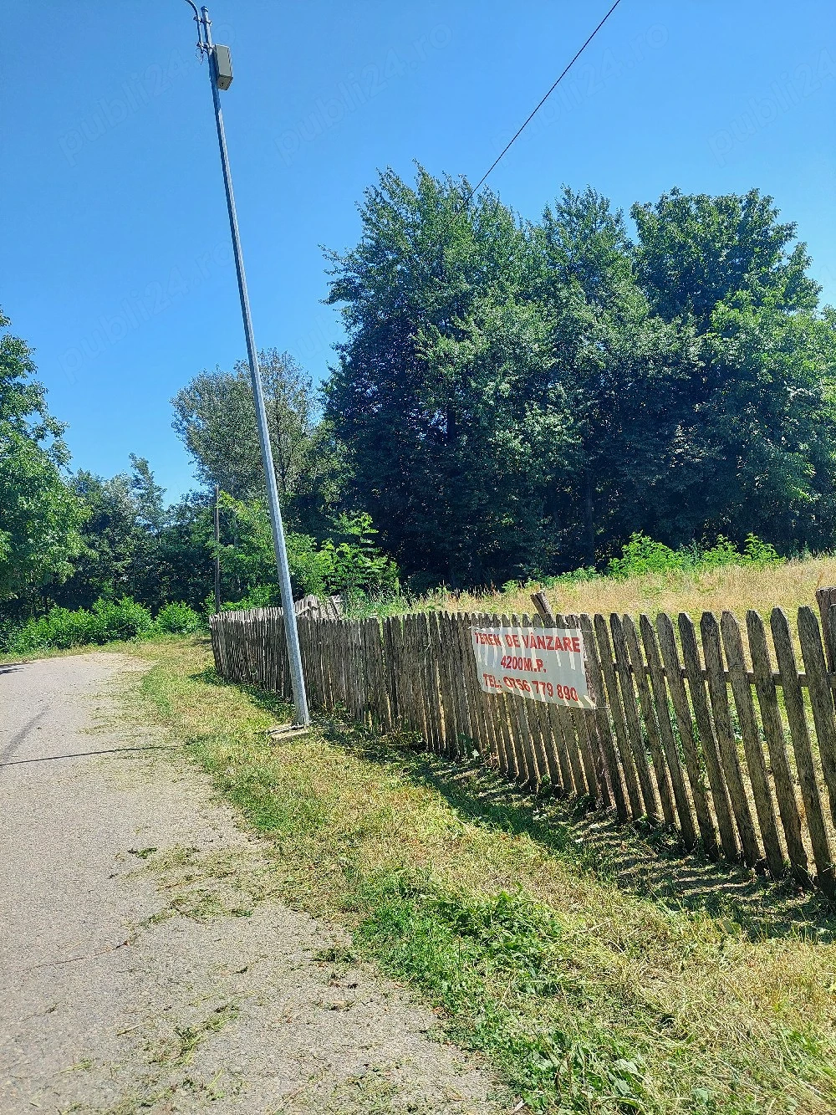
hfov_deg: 56.8
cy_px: 558
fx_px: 773
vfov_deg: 71.6
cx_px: 418
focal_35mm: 24
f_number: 1.8
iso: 40
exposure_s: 1/769
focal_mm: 5.23
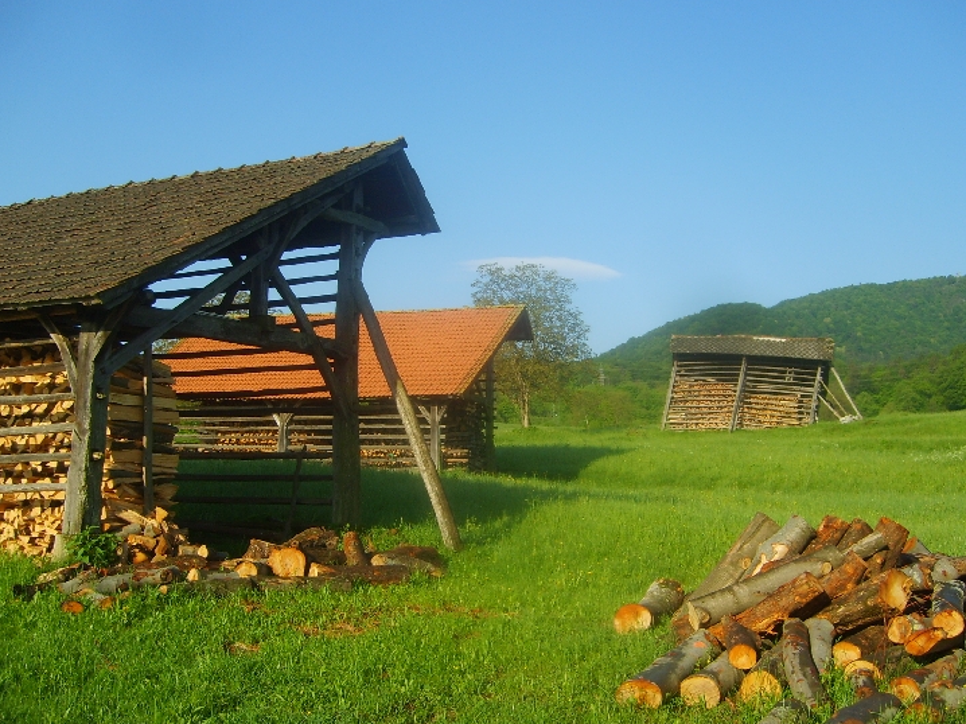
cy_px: 389
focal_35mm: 39
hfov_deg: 47.9
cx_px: 509
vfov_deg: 36.8
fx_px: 1088
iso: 50
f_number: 2.8
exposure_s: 1/500
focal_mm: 5.8
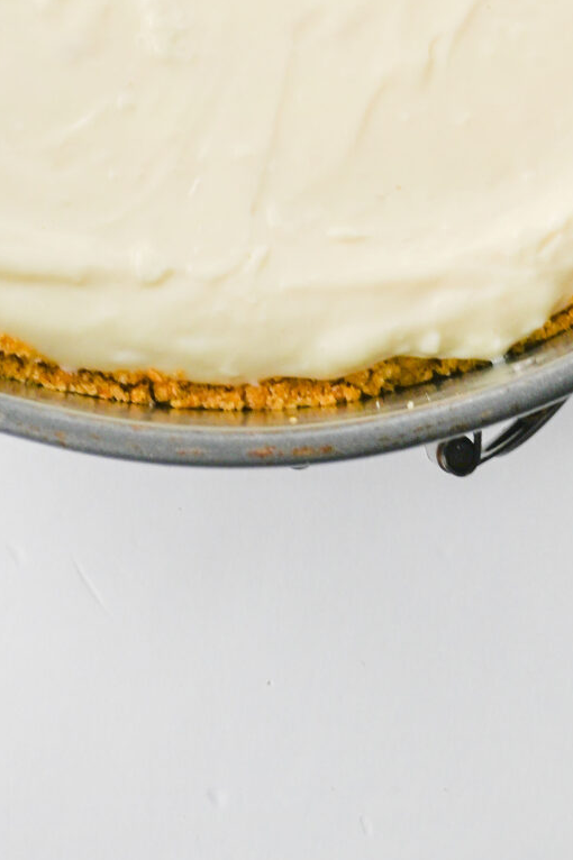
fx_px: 3990
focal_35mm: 167
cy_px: -418
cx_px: 243
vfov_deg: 11.8
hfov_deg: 8.2
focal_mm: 50
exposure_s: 1/80
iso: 280
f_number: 8
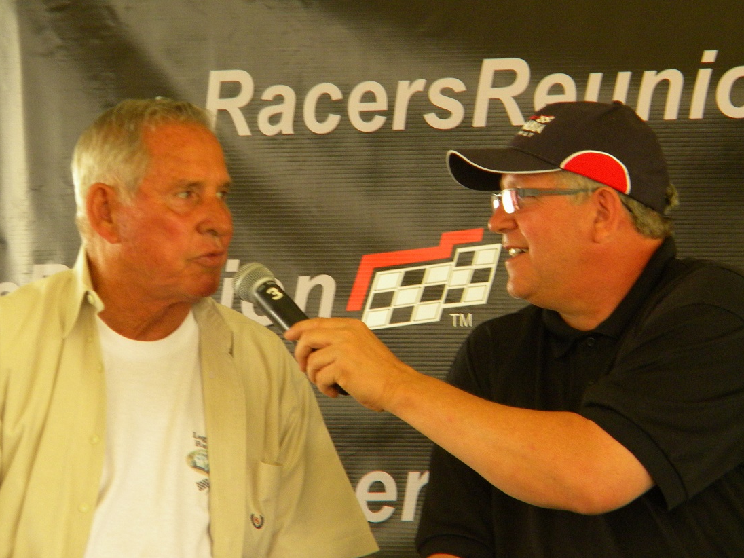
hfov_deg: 7.1
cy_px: 279
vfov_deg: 5.3
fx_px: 5997
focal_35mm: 279
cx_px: 371
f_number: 5.4
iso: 373
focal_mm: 50.4
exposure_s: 1/60
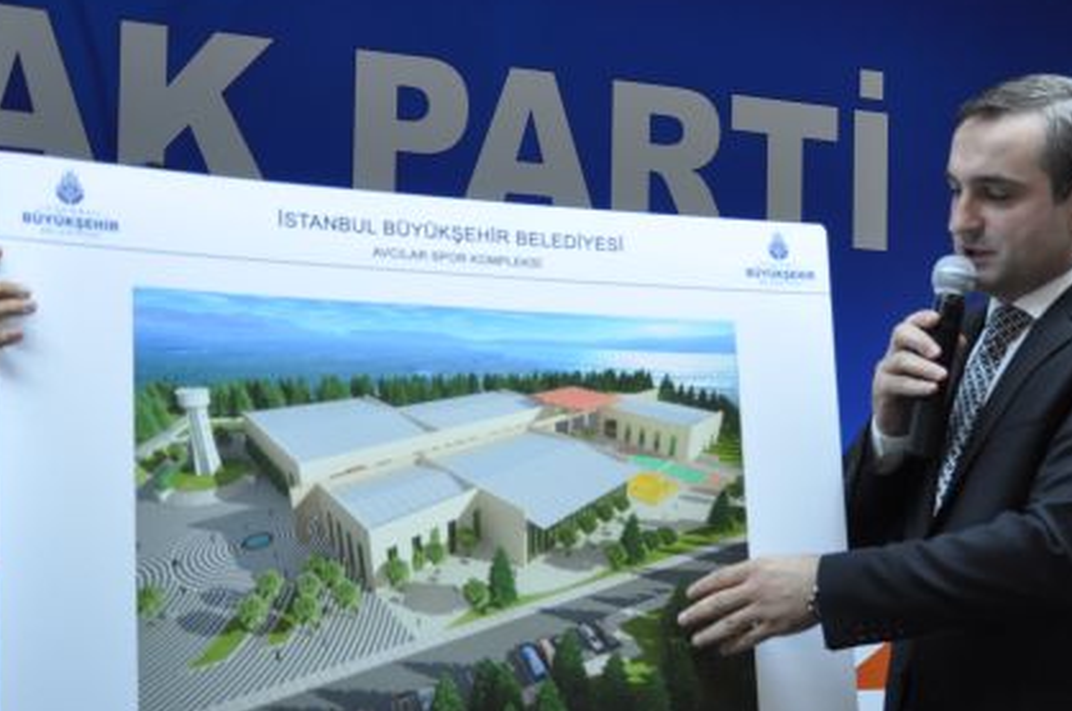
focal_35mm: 55
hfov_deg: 36.1
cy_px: 467
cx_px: 678
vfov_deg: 24.4
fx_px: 1635
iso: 400
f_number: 4.5
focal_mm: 24
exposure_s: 1/80
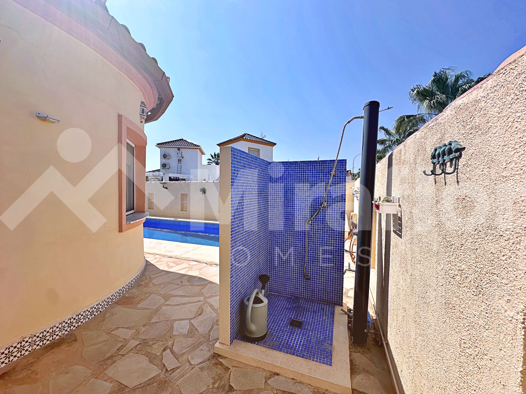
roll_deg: -0.5
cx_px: 263
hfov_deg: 102.1
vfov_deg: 85.7
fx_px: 213
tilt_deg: -2.0
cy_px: 197
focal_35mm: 14
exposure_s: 1/3040
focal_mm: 2.22
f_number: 2.2
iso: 50
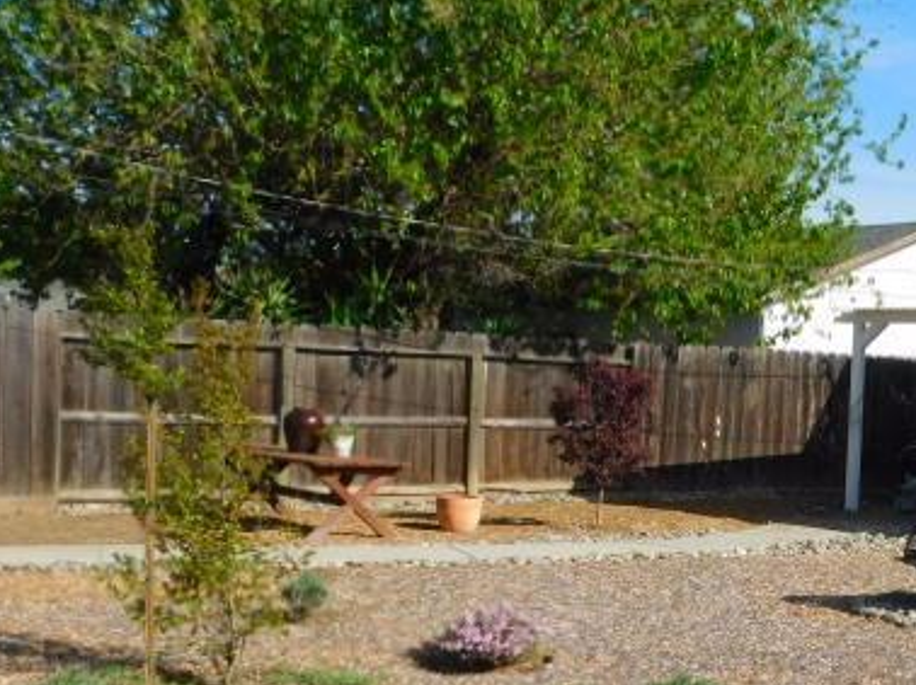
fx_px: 1613
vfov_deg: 23.7
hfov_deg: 30.7
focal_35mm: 61
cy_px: 540
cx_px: 766
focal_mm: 6.3
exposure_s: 1/1250
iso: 125
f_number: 3.5
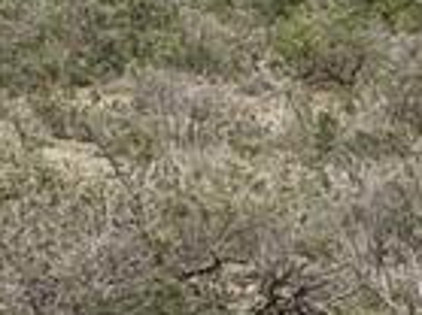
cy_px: -106
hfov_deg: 2.2
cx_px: -61
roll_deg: +0.3
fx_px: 10767
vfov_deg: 1.7
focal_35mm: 884
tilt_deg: -0.1
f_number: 2.8
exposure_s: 1/1064
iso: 50
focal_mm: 15.66
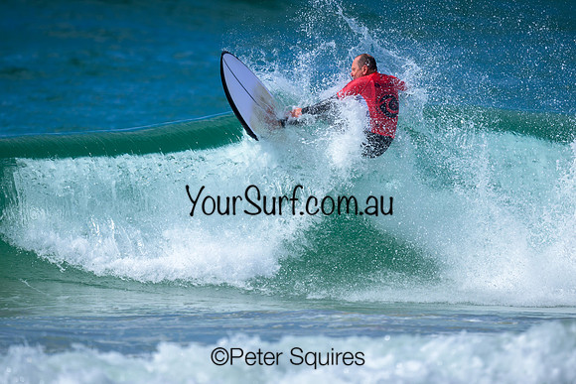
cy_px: 215
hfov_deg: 2.2
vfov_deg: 1.4
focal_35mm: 954
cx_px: 329
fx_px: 15270
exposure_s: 1/2000
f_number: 6.3
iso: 180
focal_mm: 800
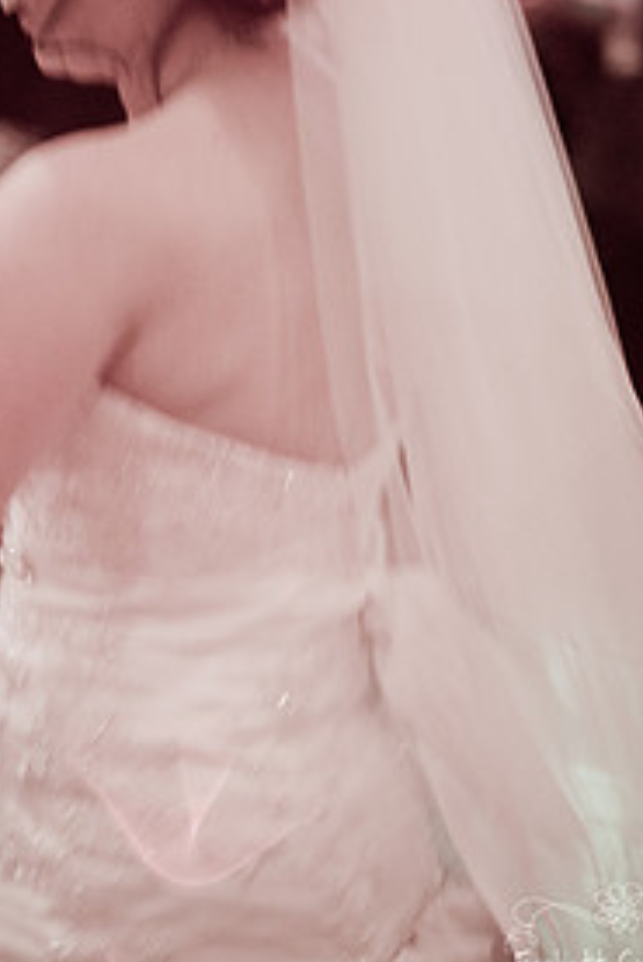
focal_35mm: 81
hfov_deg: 16.9
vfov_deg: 24.9
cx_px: 273
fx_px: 2167
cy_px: 330
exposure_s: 1/60
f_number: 1.4
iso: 4000
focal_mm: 50
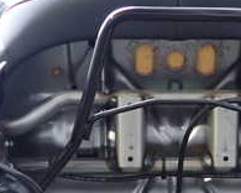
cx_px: 178
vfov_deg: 19.7
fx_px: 535
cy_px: 204
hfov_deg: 25.1
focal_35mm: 75
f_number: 2
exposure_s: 1/30
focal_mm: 4.5
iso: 400
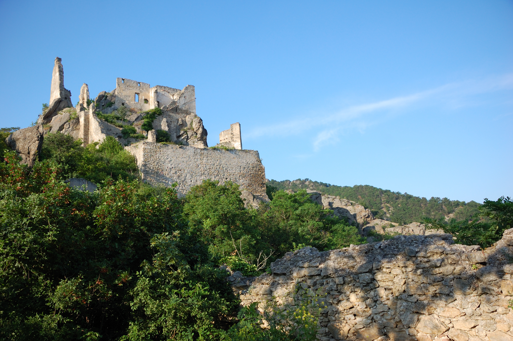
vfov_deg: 43.5
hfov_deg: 62.0
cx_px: 256
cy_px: 170
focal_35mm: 30
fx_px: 427
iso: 200
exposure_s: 1/800
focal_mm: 20
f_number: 3.8
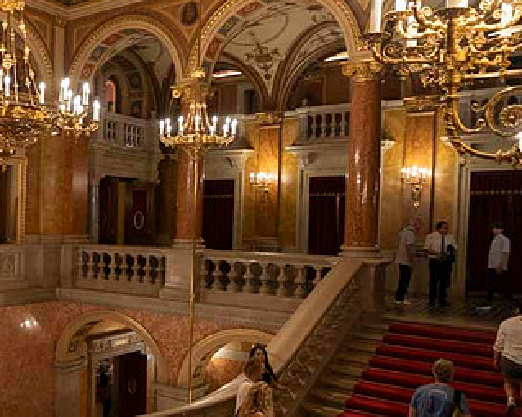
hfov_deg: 41.2
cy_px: 246
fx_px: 633
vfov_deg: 36.4
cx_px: 51
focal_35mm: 41
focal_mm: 24
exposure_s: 1/50
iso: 800
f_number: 3.5
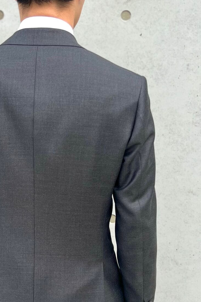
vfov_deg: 39.9
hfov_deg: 28.1
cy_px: 250
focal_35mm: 47
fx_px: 394
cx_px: 44
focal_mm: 5.7
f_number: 1.5
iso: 50
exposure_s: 1/840
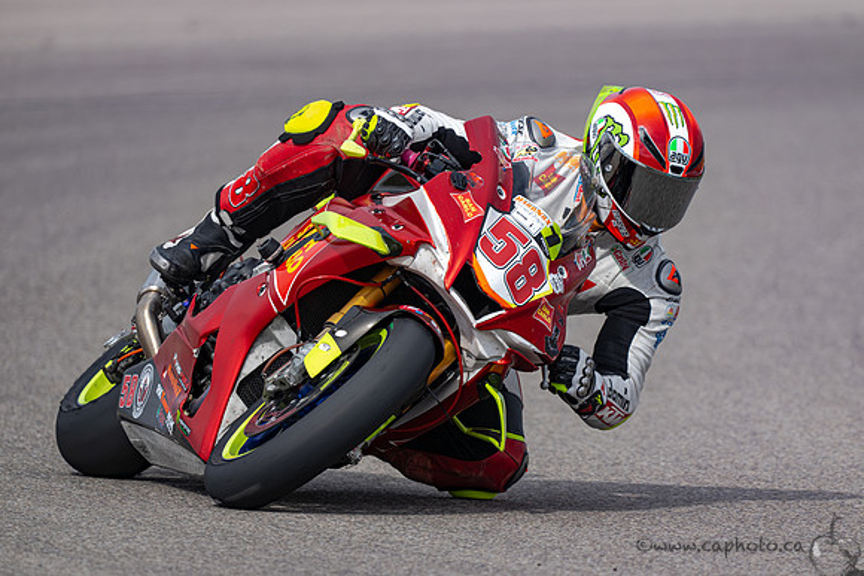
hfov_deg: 3.0
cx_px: 489
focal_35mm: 680
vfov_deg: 2.0
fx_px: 16318
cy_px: 288
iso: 200
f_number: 6.3
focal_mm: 600
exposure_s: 1/1250
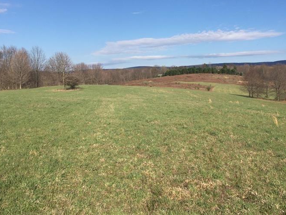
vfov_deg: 40.5
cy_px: 86
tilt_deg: -2.7
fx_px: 289
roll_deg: -0.3
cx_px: 153
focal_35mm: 35
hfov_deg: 52.6
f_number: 2.2
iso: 32
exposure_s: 1/2475
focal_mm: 4.15
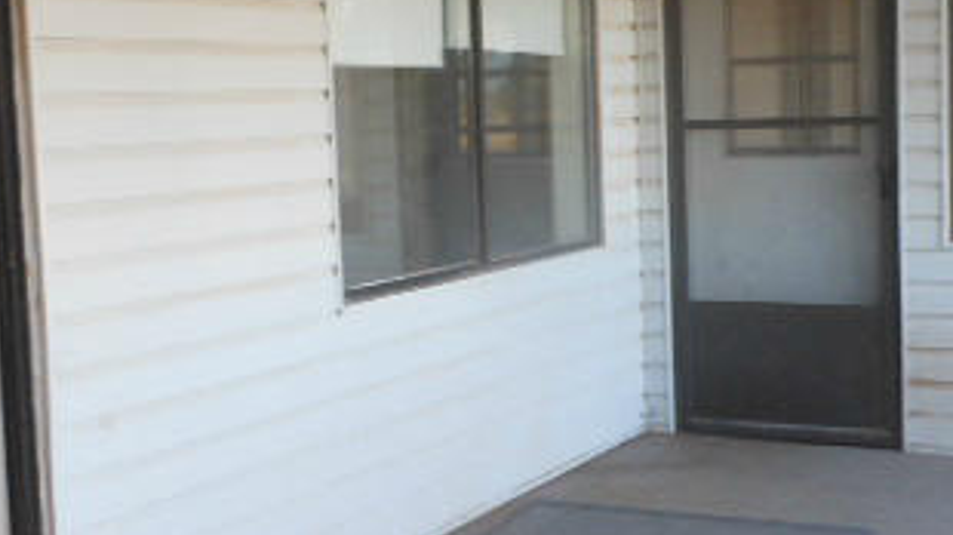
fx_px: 1591
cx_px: 541
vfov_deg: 19.1
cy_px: 252
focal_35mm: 63
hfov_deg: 33.3
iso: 125
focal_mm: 5
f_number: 3.7
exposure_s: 1/30
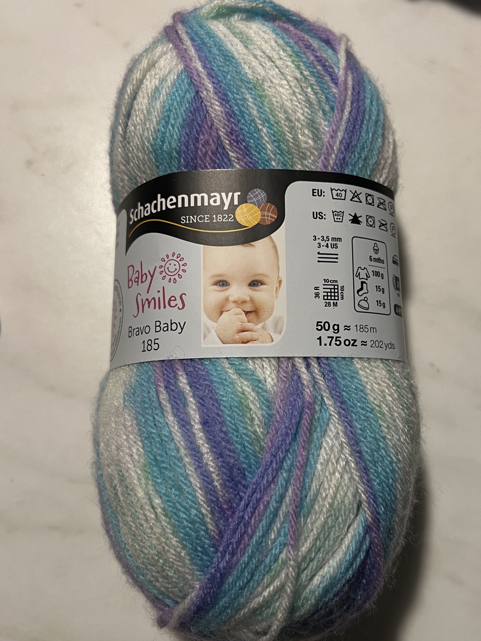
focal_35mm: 26
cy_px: 320
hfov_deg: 53.1
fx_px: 482
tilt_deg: -80.3
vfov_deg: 67.3
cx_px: 240
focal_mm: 5.7
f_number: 1.5
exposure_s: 1/50
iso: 80
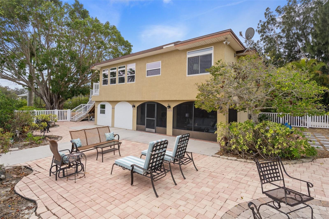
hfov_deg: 93.3
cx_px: 164
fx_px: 155
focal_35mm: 17
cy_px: 110
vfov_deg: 70.4
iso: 320
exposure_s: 1/100
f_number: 8
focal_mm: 17
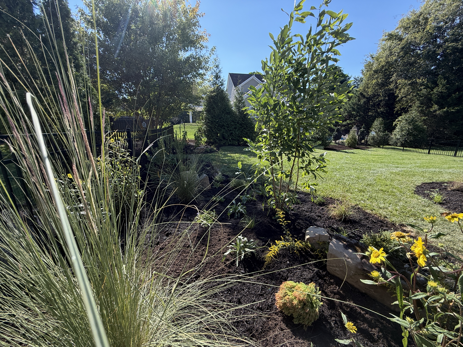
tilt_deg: -15.0
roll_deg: +1.2
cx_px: 232
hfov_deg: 102.1
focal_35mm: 14
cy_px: 174
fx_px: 187
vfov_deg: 85.7
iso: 50
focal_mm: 2.22
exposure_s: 1/502
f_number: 2.2
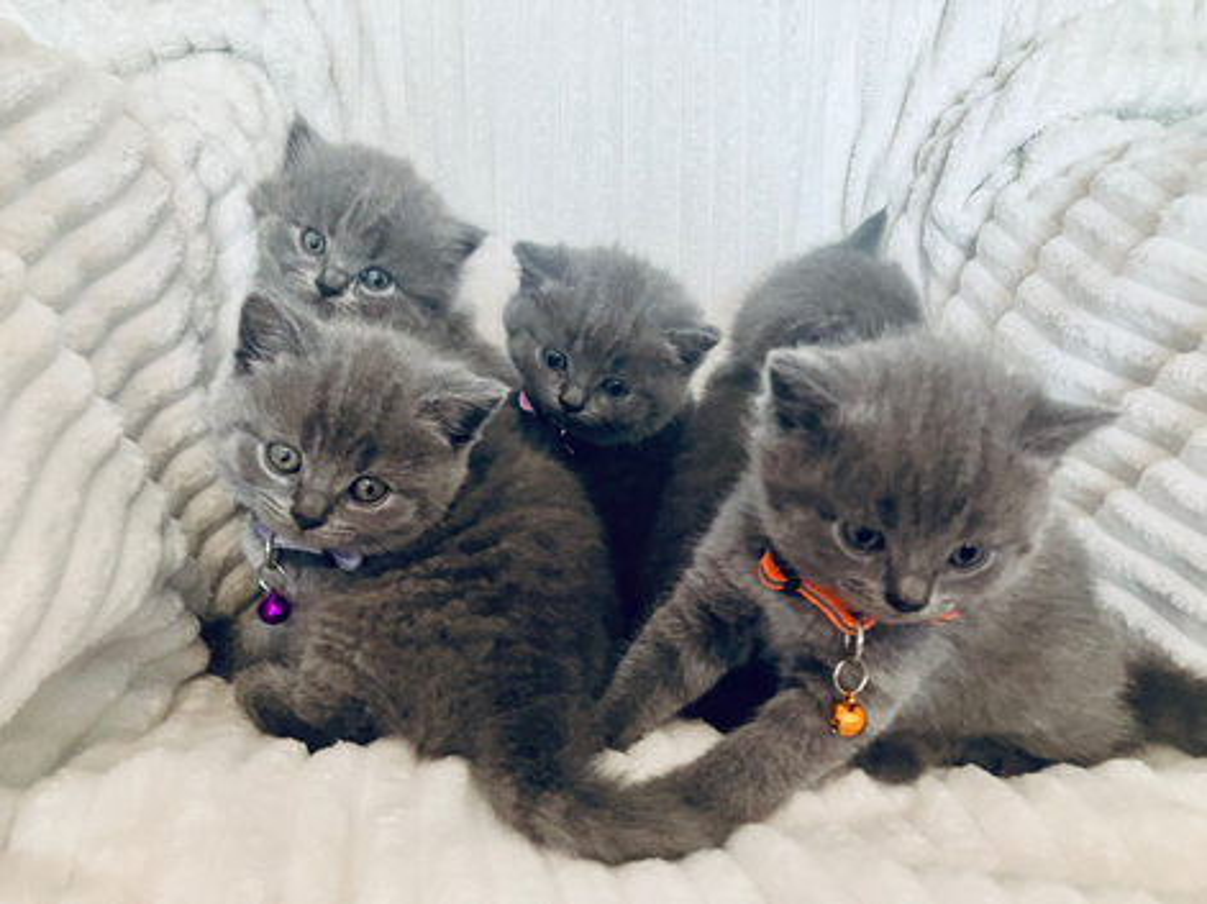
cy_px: 452
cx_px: 604
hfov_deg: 63.5
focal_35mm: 28
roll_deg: -4.8
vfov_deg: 49.7
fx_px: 976
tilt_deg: -19.0
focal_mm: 3.99
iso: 160
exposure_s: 1/60
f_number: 1.8
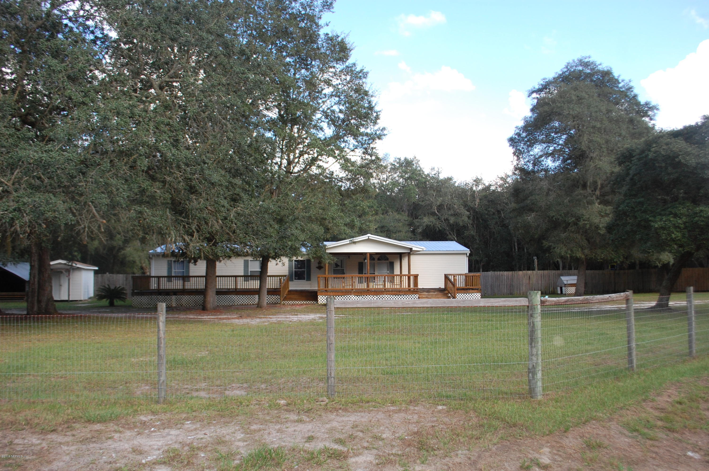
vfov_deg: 43.5
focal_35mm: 30
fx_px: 590
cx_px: 354
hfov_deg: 62.0
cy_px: 236
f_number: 5
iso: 400
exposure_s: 1/500
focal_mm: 20
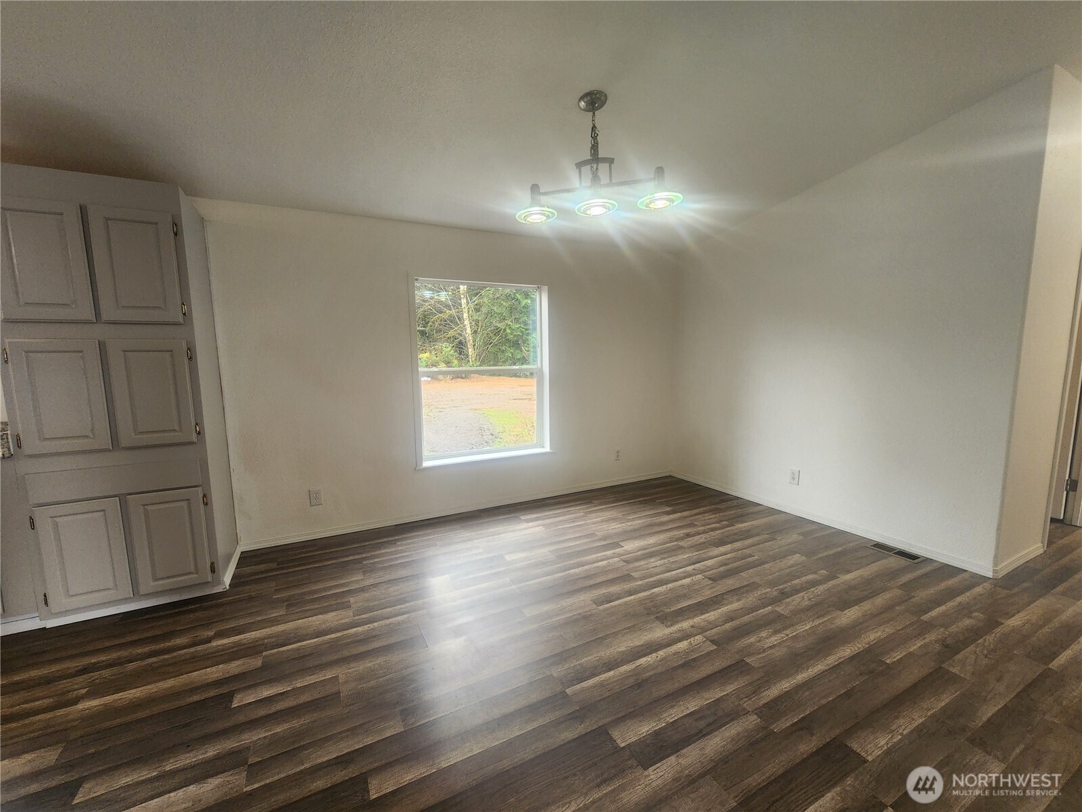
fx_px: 406
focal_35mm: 13
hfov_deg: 106.2
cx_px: 541
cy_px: 406
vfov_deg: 89.9
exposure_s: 1/60
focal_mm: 2.2
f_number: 2.2
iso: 160
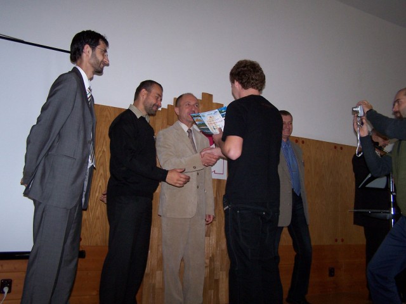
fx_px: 446
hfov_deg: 49.0
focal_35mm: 38
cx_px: 203
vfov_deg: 37.7
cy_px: 152
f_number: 2.8
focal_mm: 6.3
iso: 140
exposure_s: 1/60
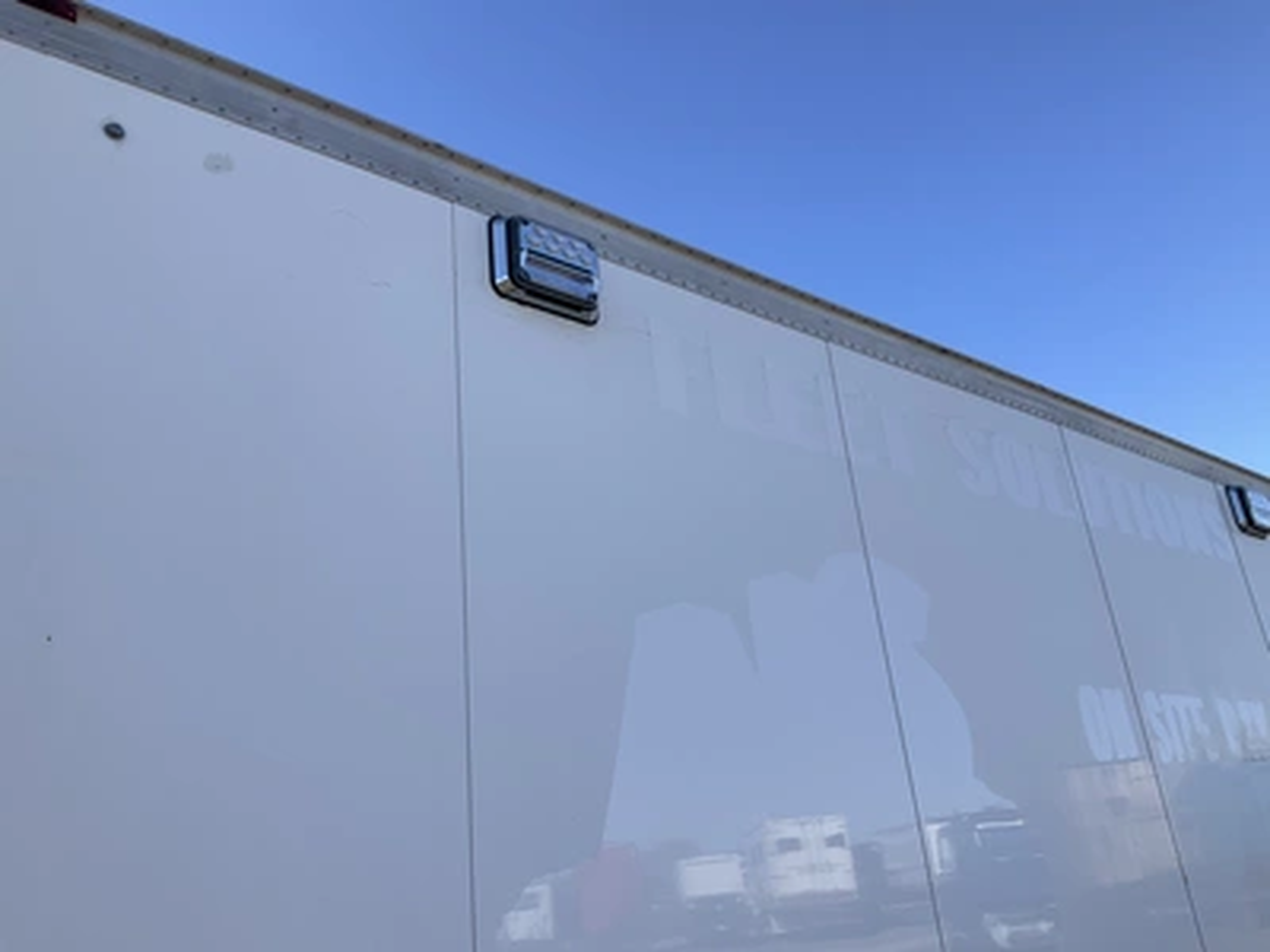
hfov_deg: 61.7
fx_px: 1064
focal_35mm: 29
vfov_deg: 48.2
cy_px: 476
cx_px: 635
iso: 25
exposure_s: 1/1412
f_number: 1.8
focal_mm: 3
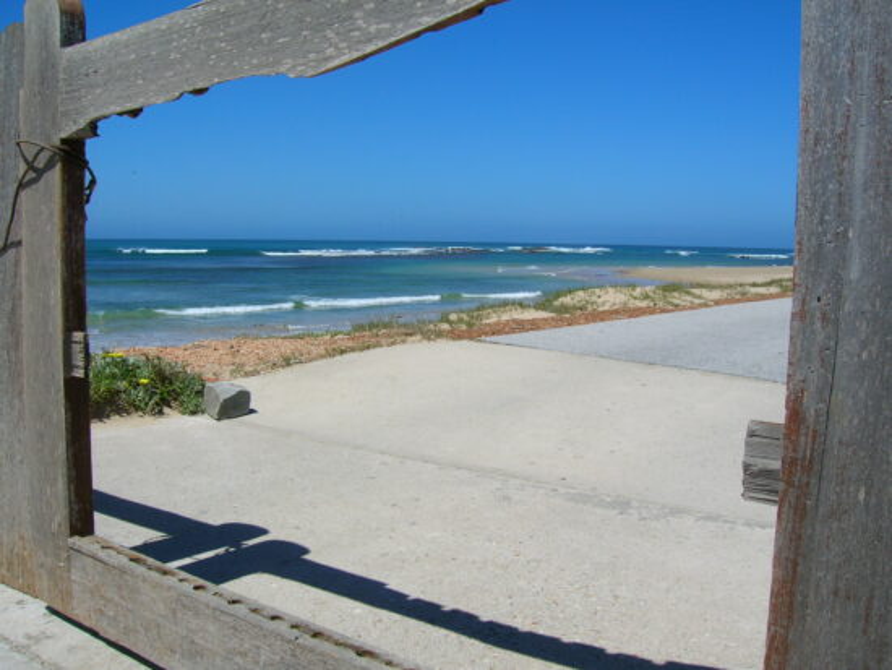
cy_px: 335
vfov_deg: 41.8
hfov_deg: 53.9
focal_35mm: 34
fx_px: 877
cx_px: 446
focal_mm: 5.7
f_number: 4.9
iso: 50
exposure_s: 1/760
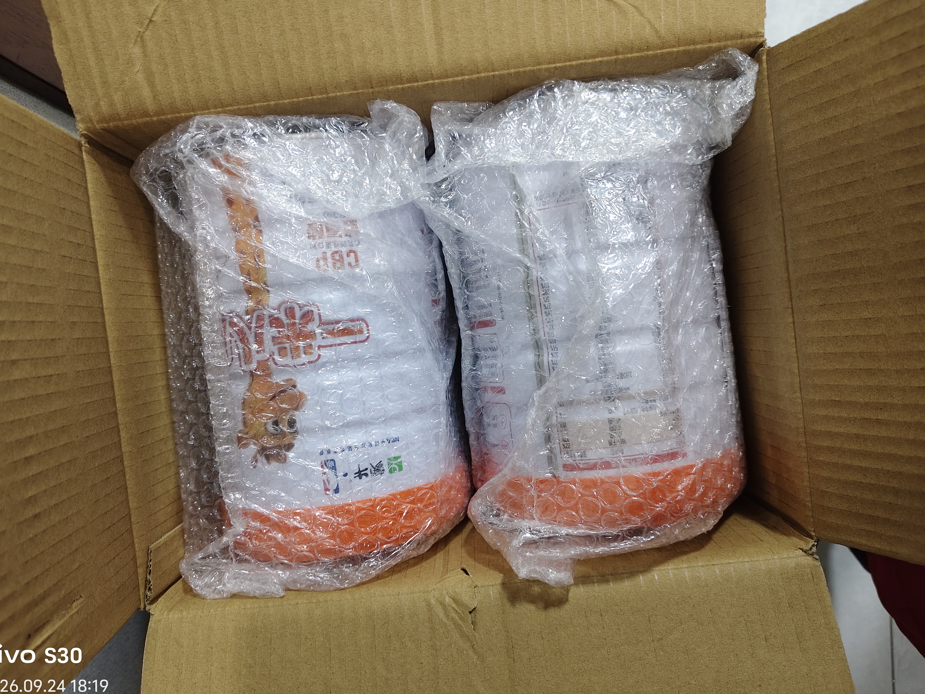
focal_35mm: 24
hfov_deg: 71.6
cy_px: 356
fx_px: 641
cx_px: 443
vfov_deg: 56.8
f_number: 1.88
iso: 758
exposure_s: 1/50
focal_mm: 5.56
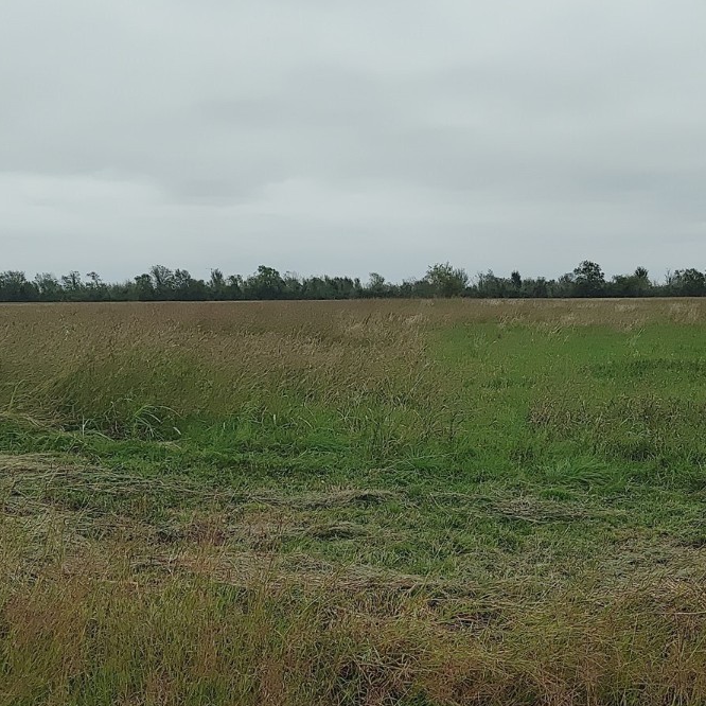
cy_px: 355
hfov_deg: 32.1
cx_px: 418
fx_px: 1223
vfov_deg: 32.2
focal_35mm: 53
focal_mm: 5.58
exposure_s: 1/654
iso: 50
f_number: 1.8
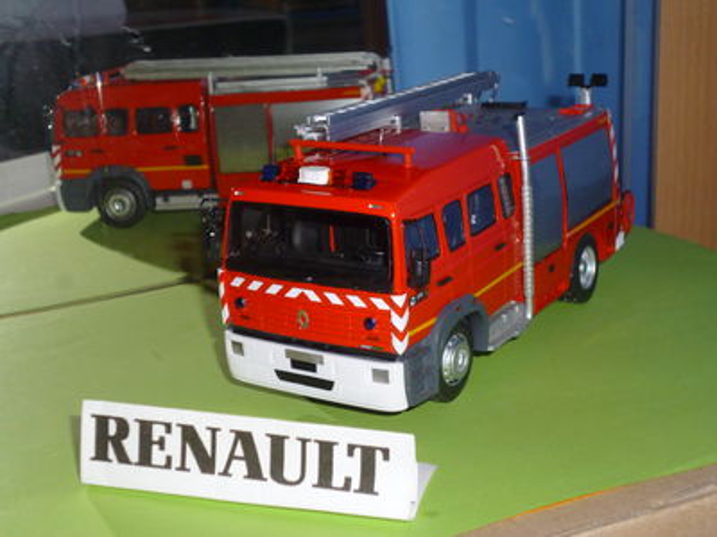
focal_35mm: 56
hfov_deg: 34.3
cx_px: 358
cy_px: 268
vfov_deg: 26.1
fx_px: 1160
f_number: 4.4
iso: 250
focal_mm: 10
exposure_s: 1/60
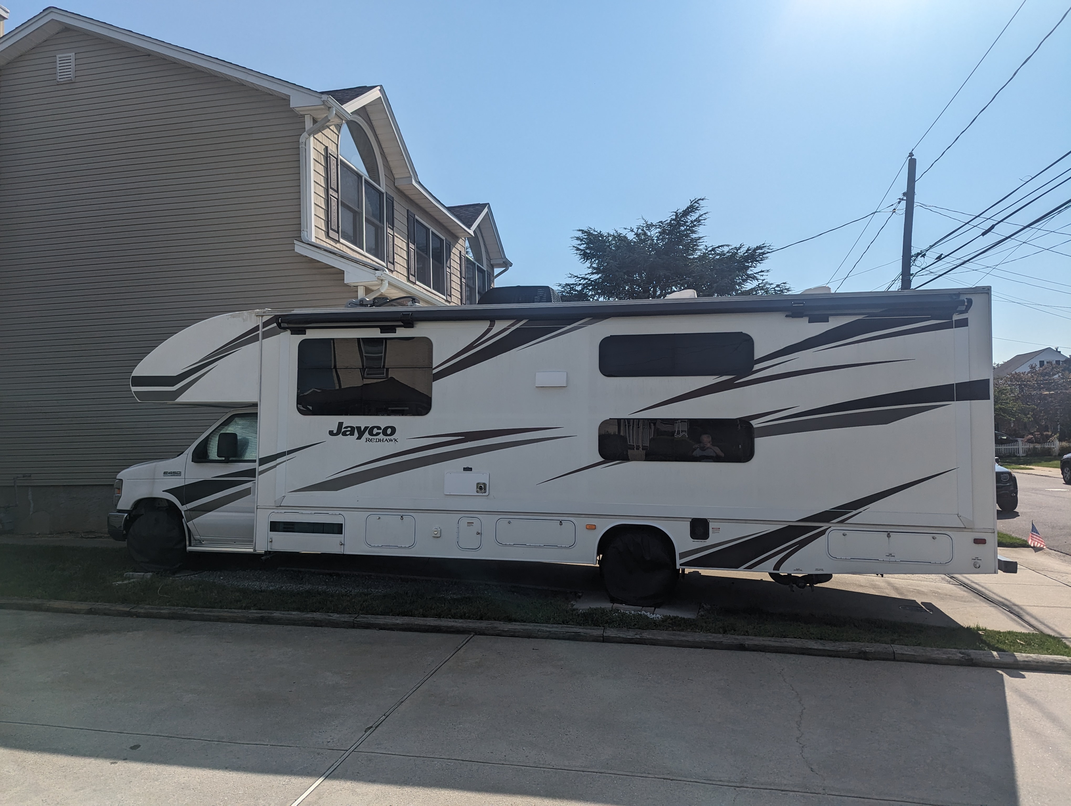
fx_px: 744
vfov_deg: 56.9
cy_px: 403
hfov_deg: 71.5
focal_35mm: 24
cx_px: 536
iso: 46
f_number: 1.85
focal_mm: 6.81
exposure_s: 1/5376
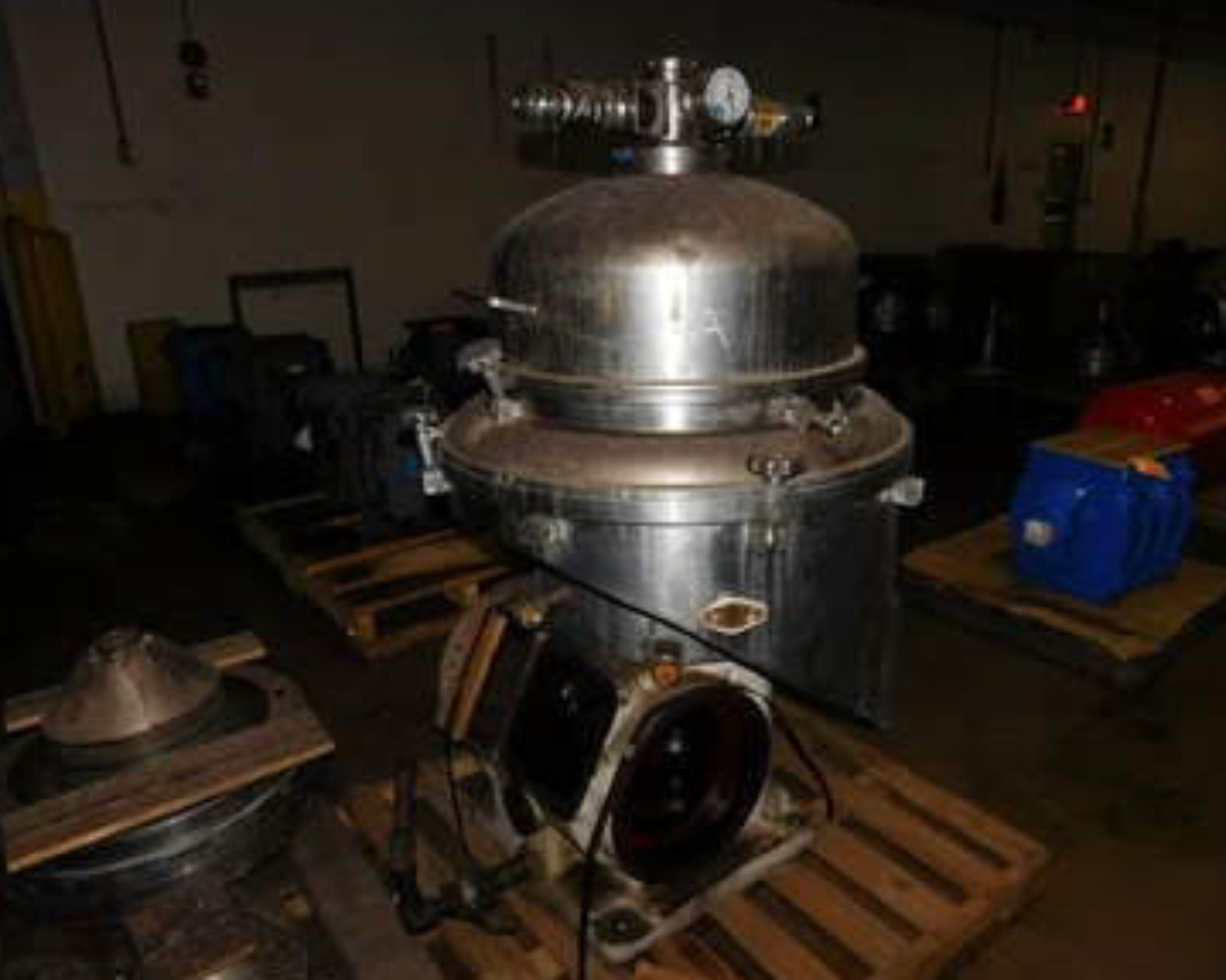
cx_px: 663
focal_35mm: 25
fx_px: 907
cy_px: 492
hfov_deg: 68.0
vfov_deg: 56.8
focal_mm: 4
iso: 200
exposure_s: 1/30
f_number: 3
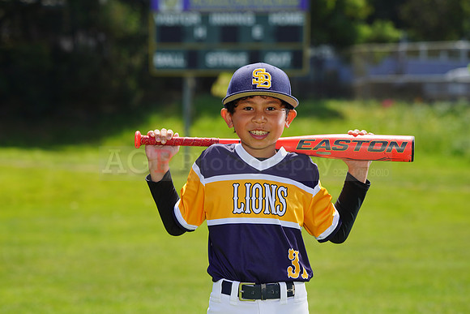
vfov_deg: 7.4
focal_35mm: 185
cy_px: 157
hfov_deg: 11.1
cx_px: 235
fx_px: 2416
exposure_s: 1/250
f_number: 8
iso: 100
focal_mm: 185
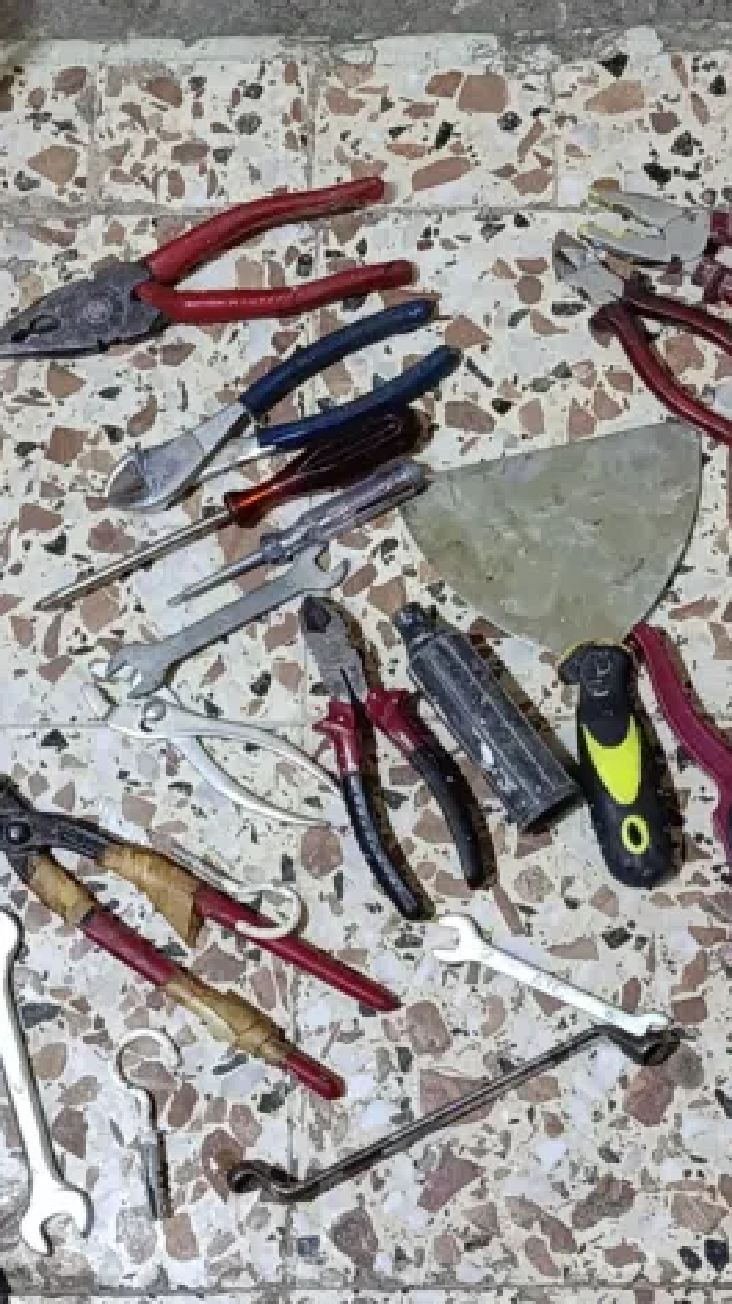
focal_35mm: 68
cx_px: 616
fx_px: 2350
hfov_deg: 17.5
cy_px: 660
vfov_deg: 31.0
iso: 1250
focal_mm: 5.24
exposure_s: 1/25
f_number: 1.7
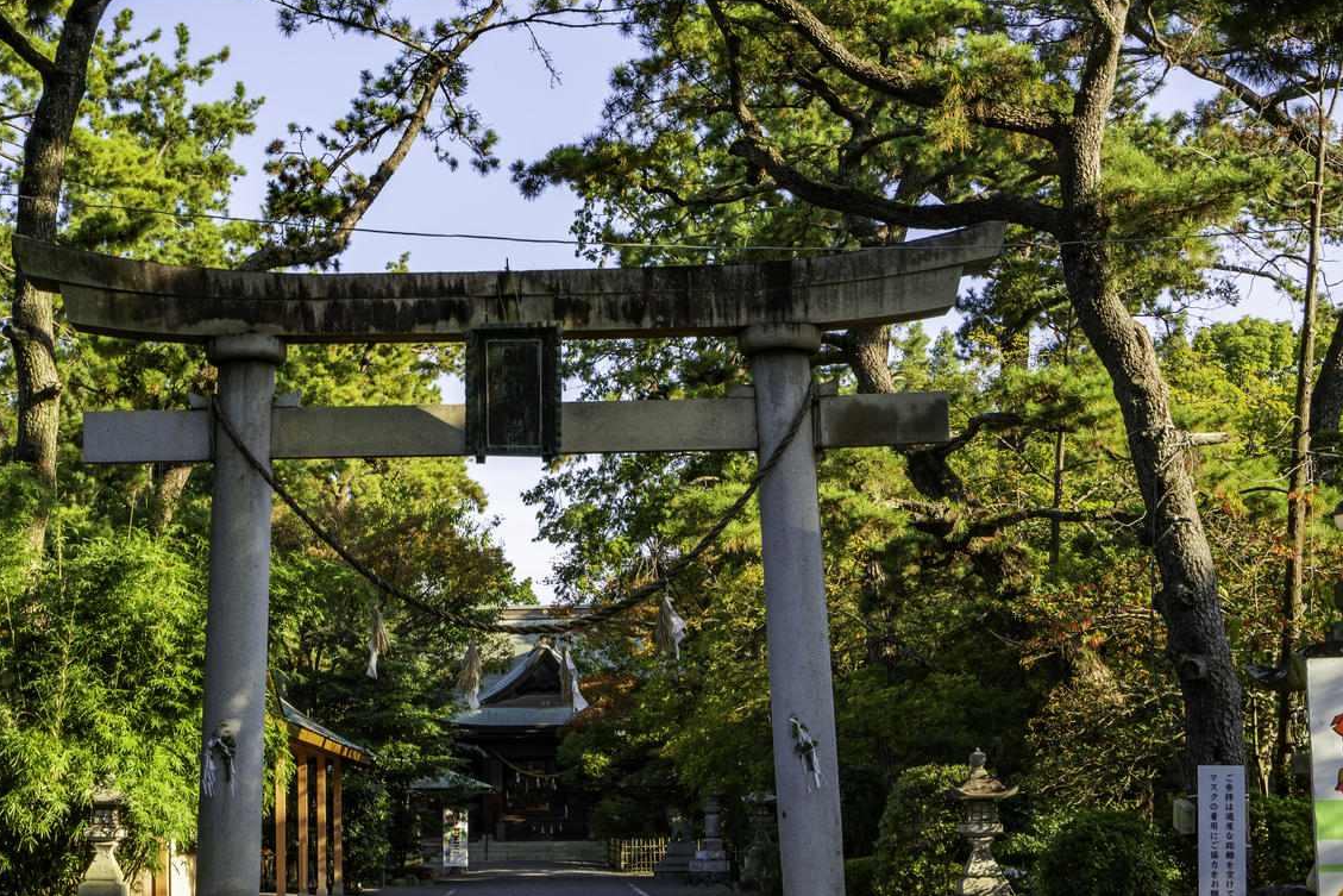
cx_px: 478
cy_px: 321
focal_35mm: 62
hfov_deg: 32.2
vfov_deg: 21.9
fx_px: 2313
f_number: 8
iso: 160
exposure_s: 1/160
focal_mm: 35
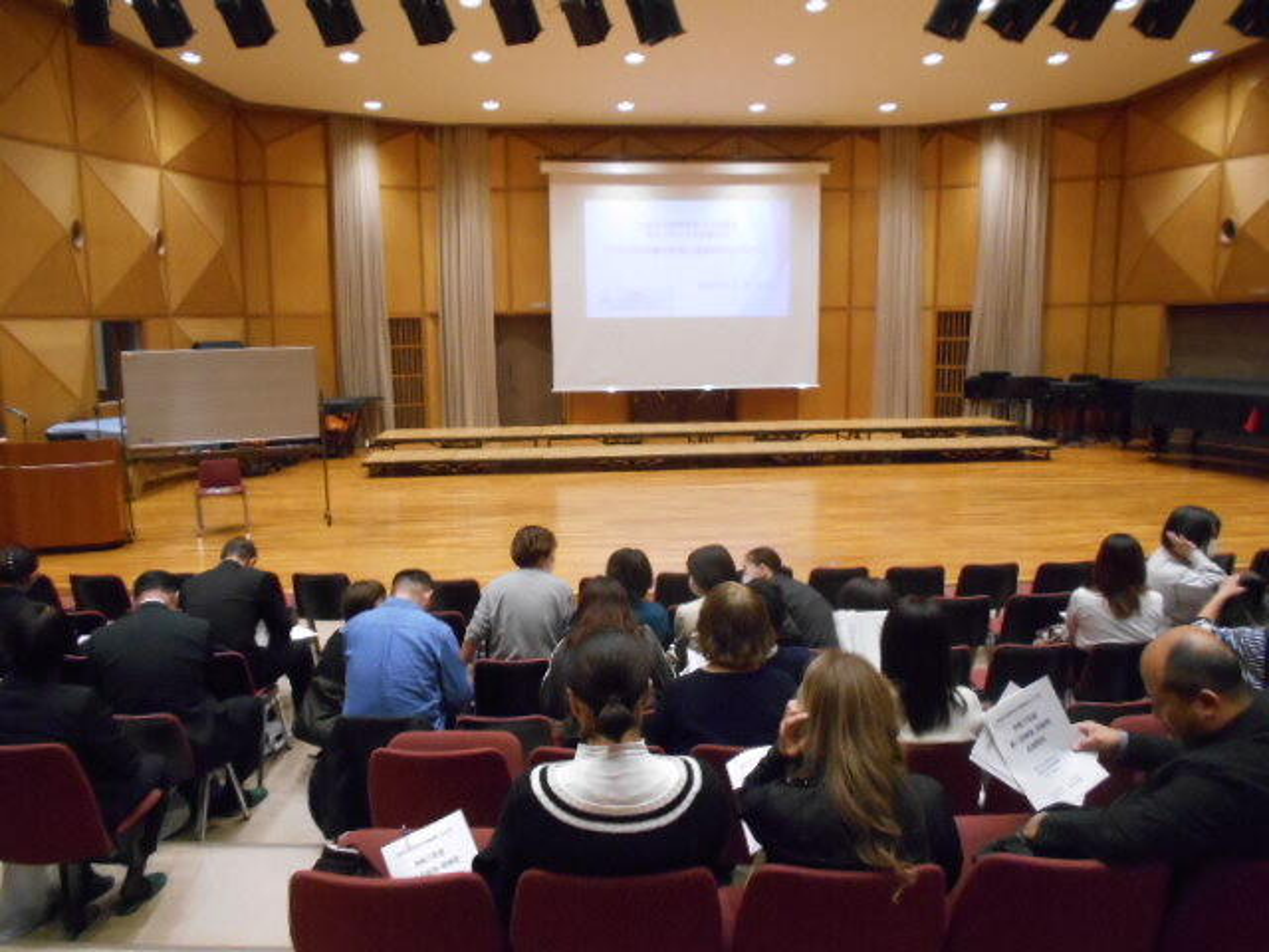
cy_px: 476
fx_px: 953
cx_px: 634
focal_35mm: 26
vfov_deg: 53.1
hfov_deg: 67.3
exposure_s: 1/125
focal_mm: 4.6
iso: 800
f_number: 3.2
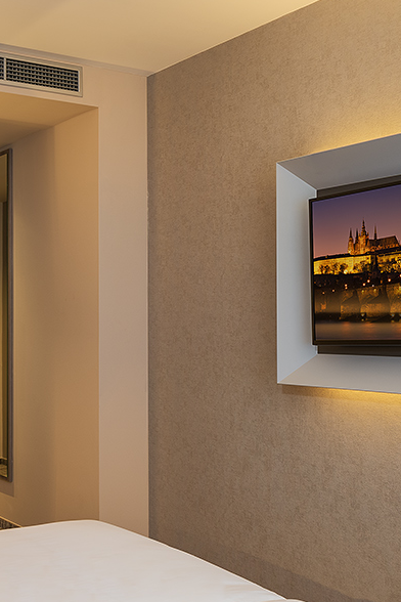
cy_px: 306
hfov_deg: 27.2
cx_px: 107
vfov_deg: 40.3
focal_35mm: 49
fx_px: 819
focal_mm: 16
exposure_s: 1
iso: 100
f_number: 11
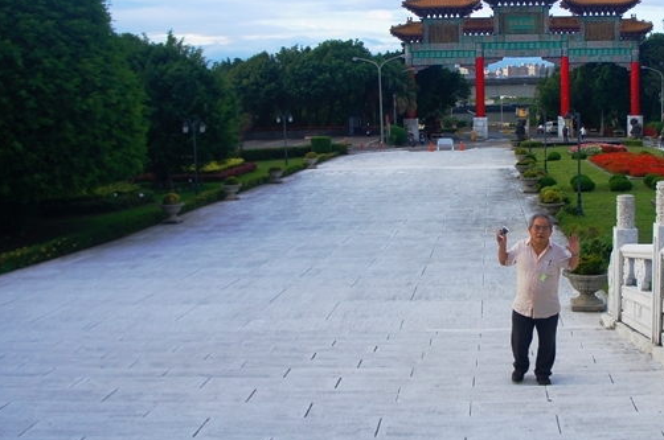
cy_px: 196
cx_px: 503
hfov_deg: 43.9
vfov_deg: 31.1
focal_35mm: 43
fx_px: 792
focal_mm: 18
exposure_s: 1/640
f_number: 3.5
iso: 200
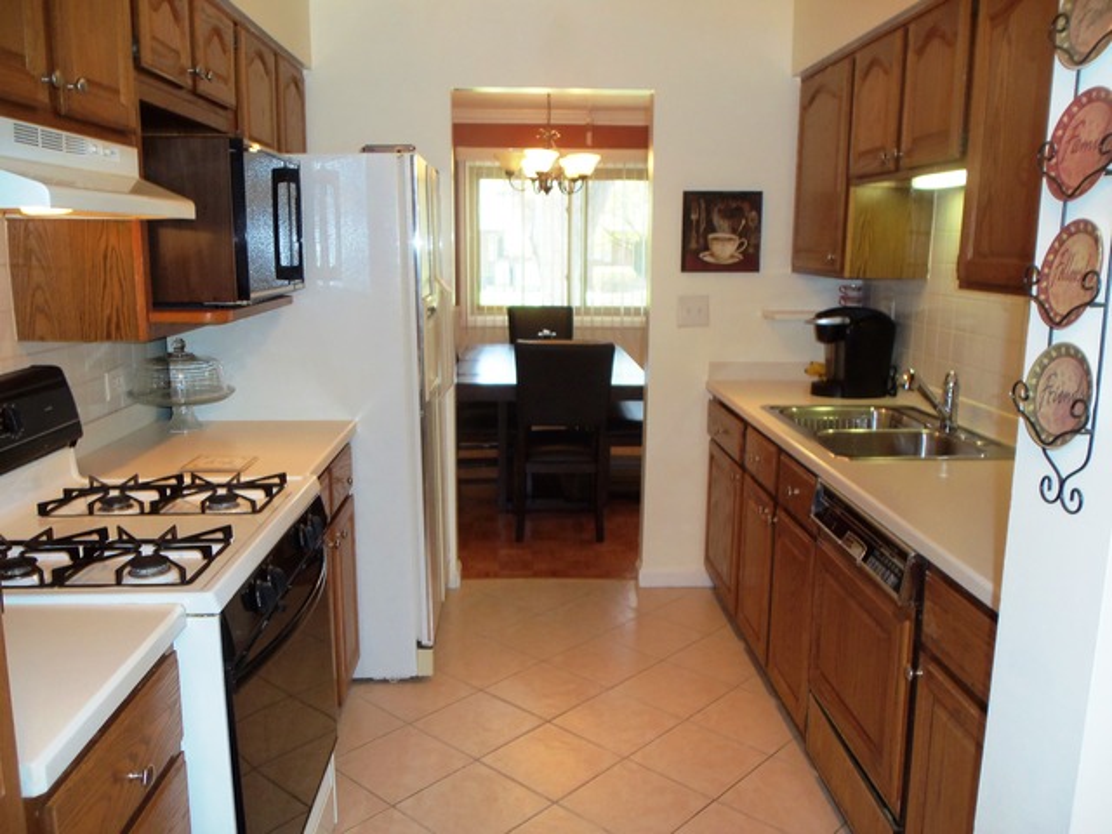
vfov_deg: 48.2
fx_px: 932
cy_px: 417
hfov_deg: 61.7
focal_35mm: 29
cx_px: 556
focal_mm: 5.2
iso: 100
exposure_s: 1/30
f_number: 3.4
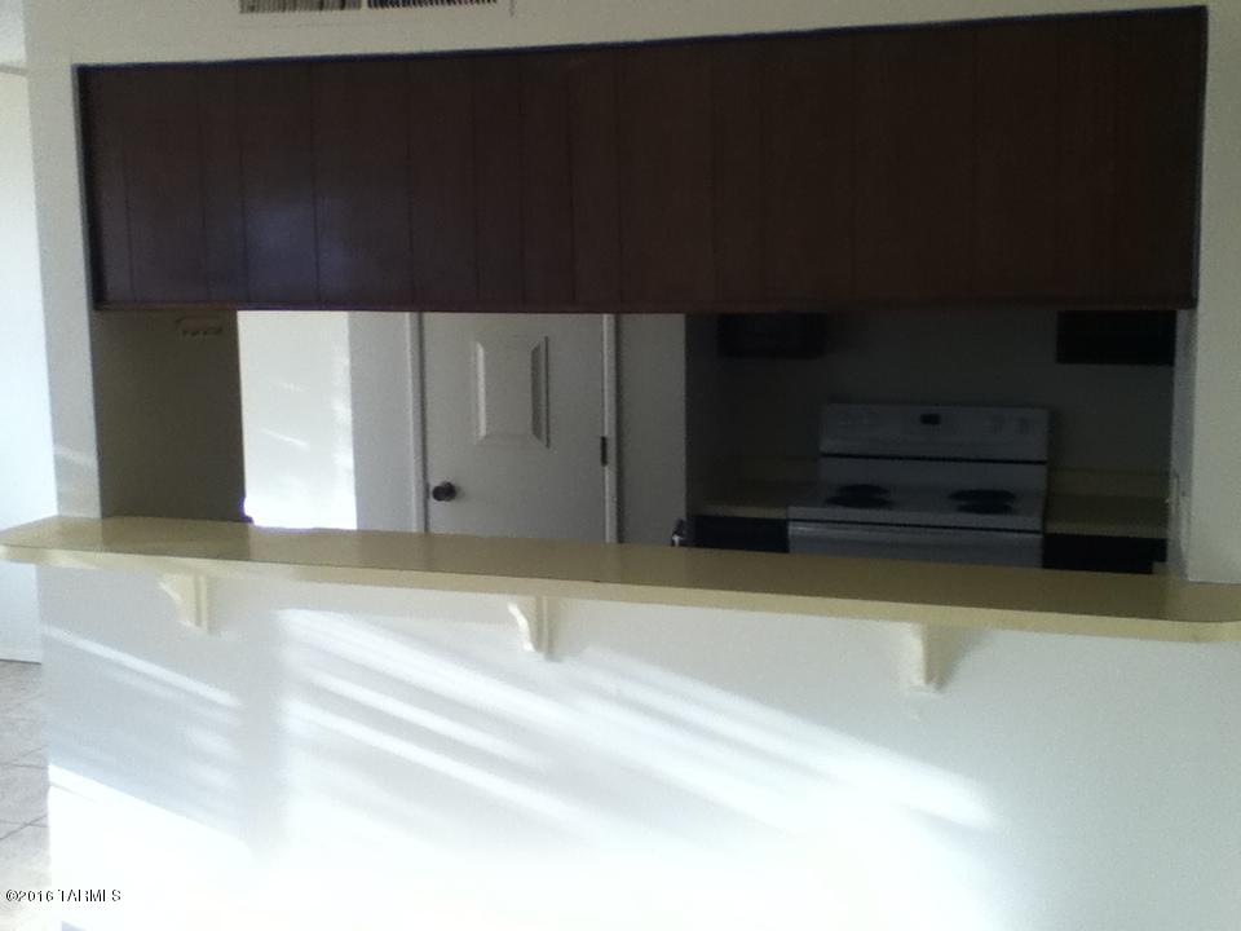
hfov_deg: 56.8
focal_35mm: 32
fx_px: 1147
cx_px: 620
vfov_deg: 44.2
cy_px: 466
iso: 125
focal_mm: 3.85
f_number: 2.4
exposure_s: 1/120
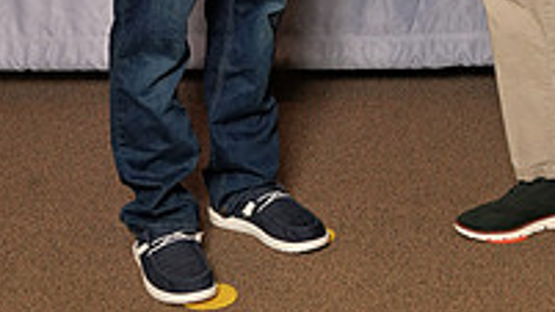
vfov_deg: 10.3
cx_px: 384
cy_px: -298
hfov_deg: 19.5
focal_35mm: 109
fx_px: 1606
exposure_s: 1/125
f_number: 8
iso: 800
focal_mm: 31
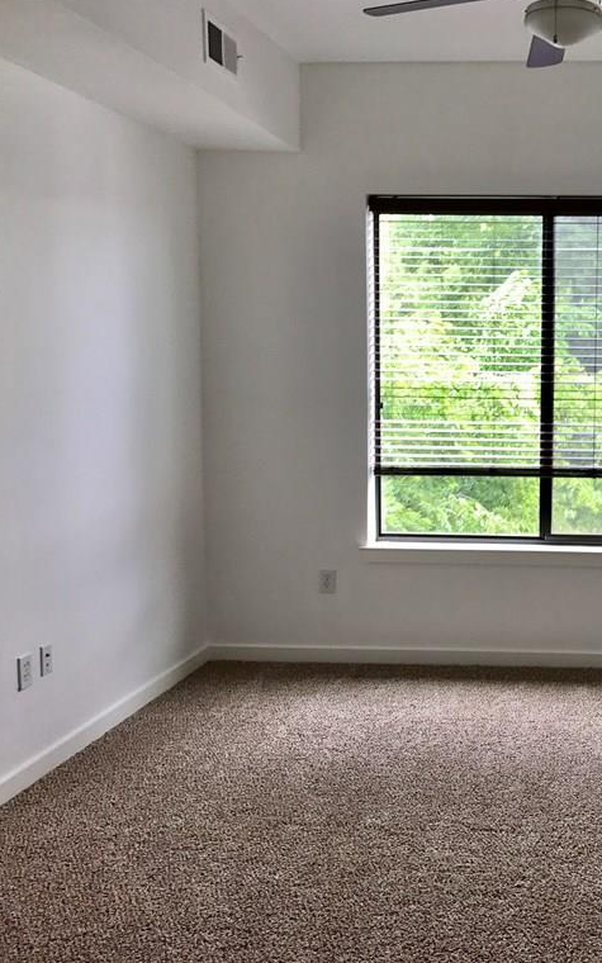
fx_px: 1050
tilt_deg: -7.0
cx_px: 582
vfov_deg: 49.3
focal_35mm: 40
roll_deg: -0.9
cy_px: 479
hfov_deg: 30.1
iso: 25
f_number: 1.8
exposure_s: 1/60
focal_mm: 3.99
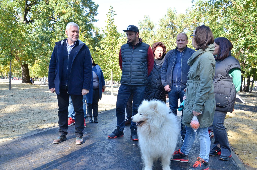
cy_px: 85
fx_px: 192
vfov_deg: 47.7
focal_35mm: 27
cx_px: 128
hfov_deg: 67.5
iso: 500
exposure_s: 1/320
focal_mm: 18
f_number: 7.1
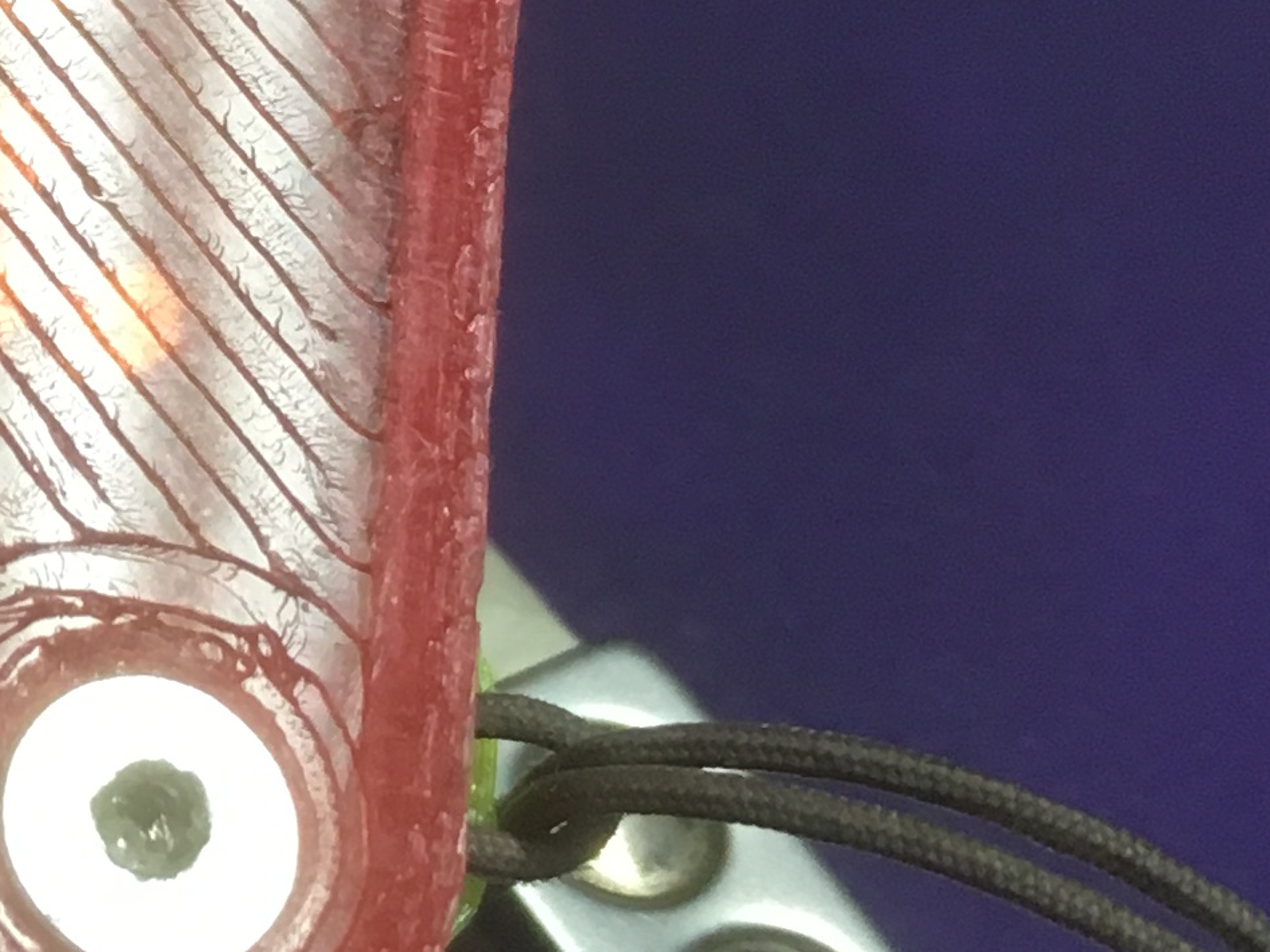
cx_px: -1147
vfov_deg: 12.0
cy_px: 69
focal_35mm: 123
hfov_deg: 13.9
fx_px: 4512
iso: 50
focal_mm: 4.15
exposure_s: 1/33
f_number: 2.2
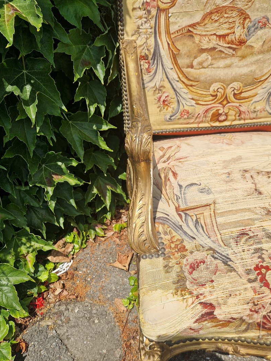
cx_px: 150
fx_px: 272
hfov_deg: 52.9
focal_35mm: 26
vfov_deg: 67.2
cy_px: 166
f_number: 1.8
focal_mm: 5.4
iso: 50
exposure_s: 1/2072
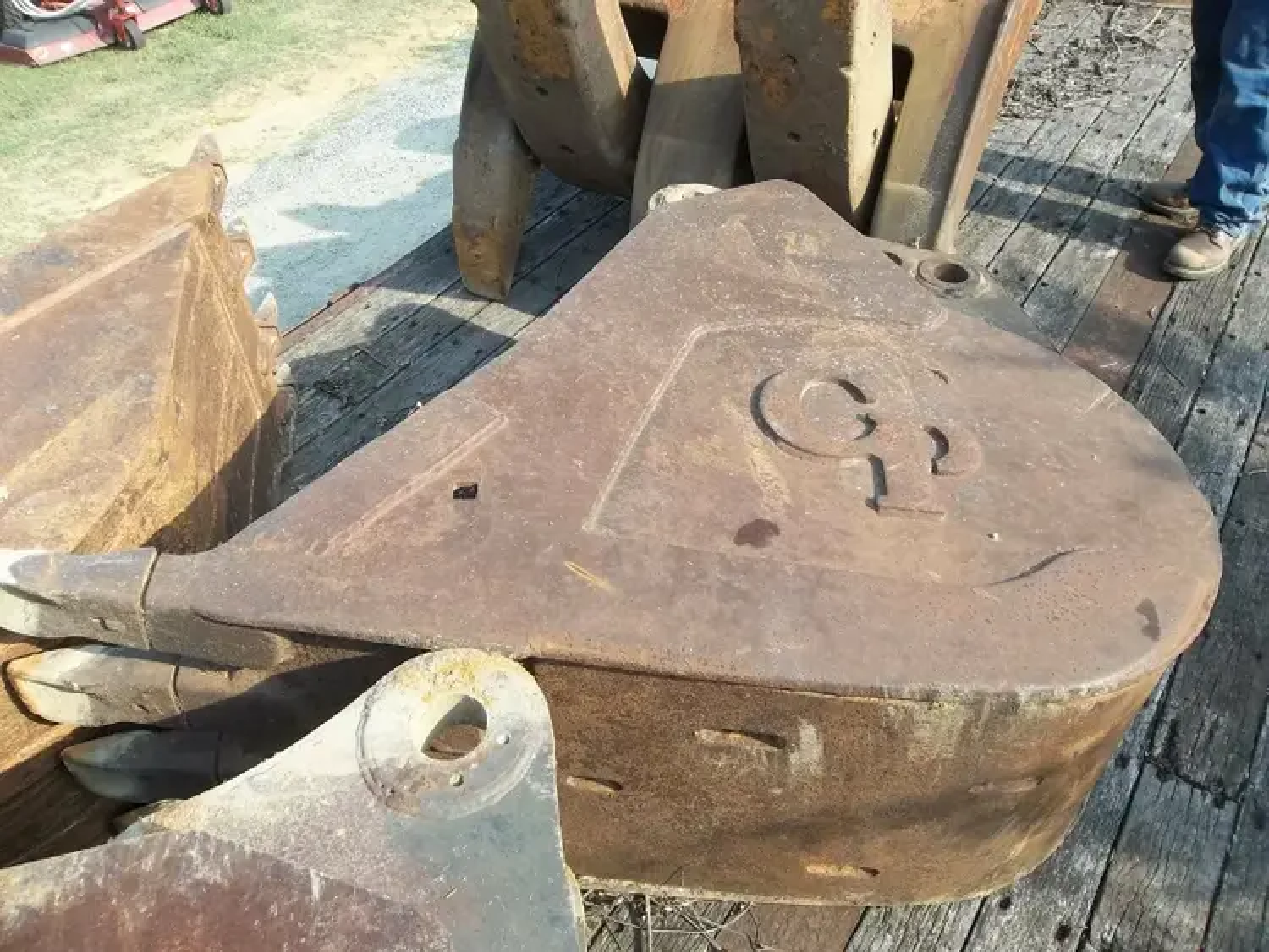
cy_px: 476
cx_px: 634
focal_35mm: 27
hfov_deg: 65.3
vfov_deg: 51.4
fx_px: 990
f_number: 3.5
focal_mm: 4.9
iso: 80
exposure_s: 1/160
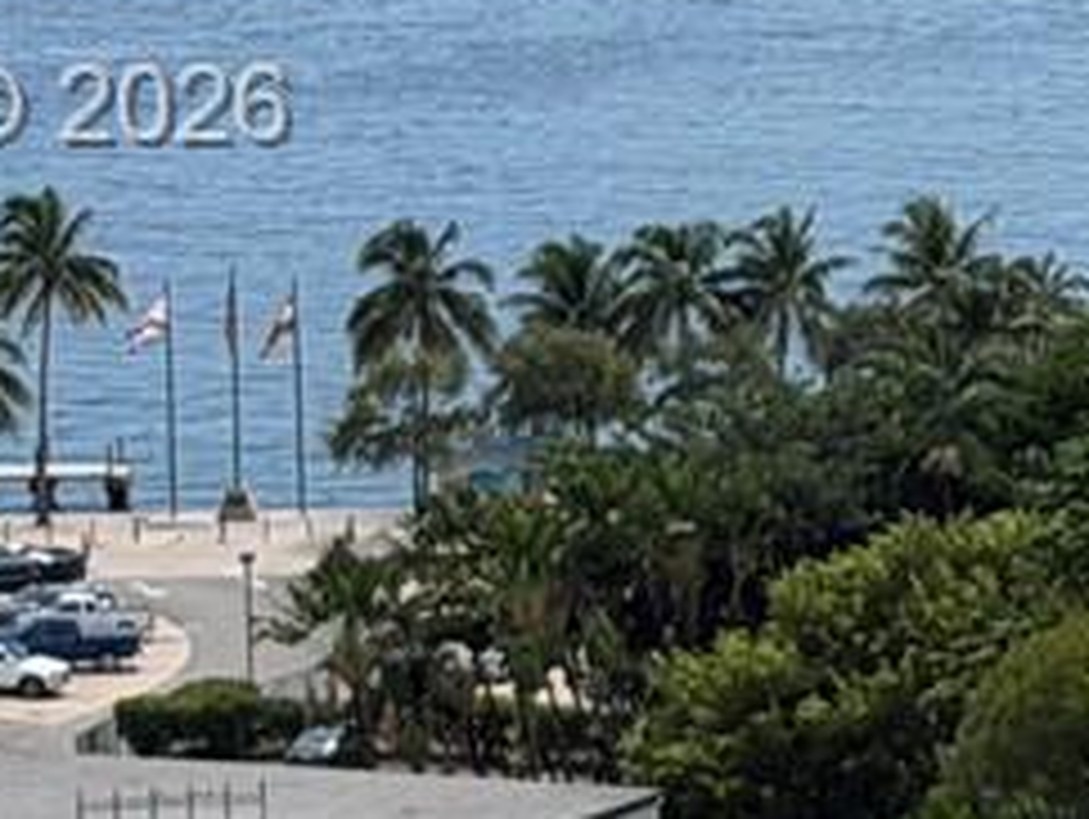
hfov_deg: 6.0
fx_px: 9983
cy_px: 112
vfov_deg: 4.7
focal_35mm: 317
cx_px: 2488
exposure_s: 1/8772
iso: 64
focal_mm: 6.76
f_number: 1.78
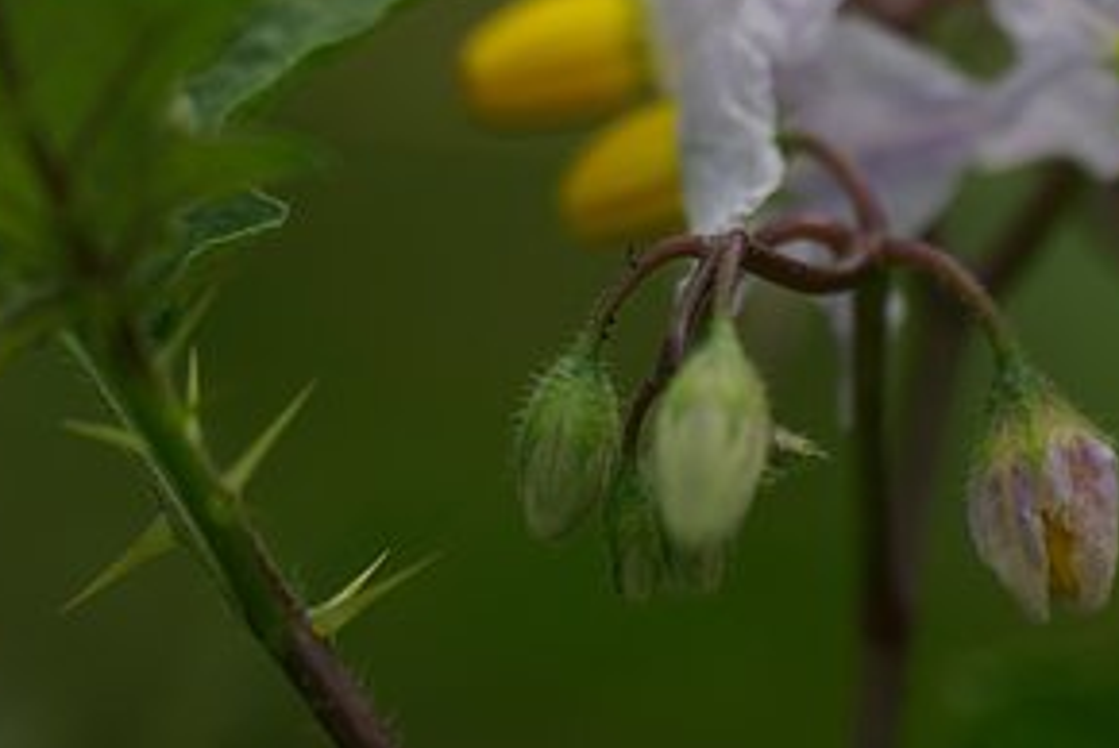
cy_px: 175
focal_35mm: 477
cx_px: 745
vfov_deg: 2.9
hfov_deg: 4.3
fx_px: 14841
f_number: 3.5
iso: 100
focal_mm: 180
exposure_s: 1/2000
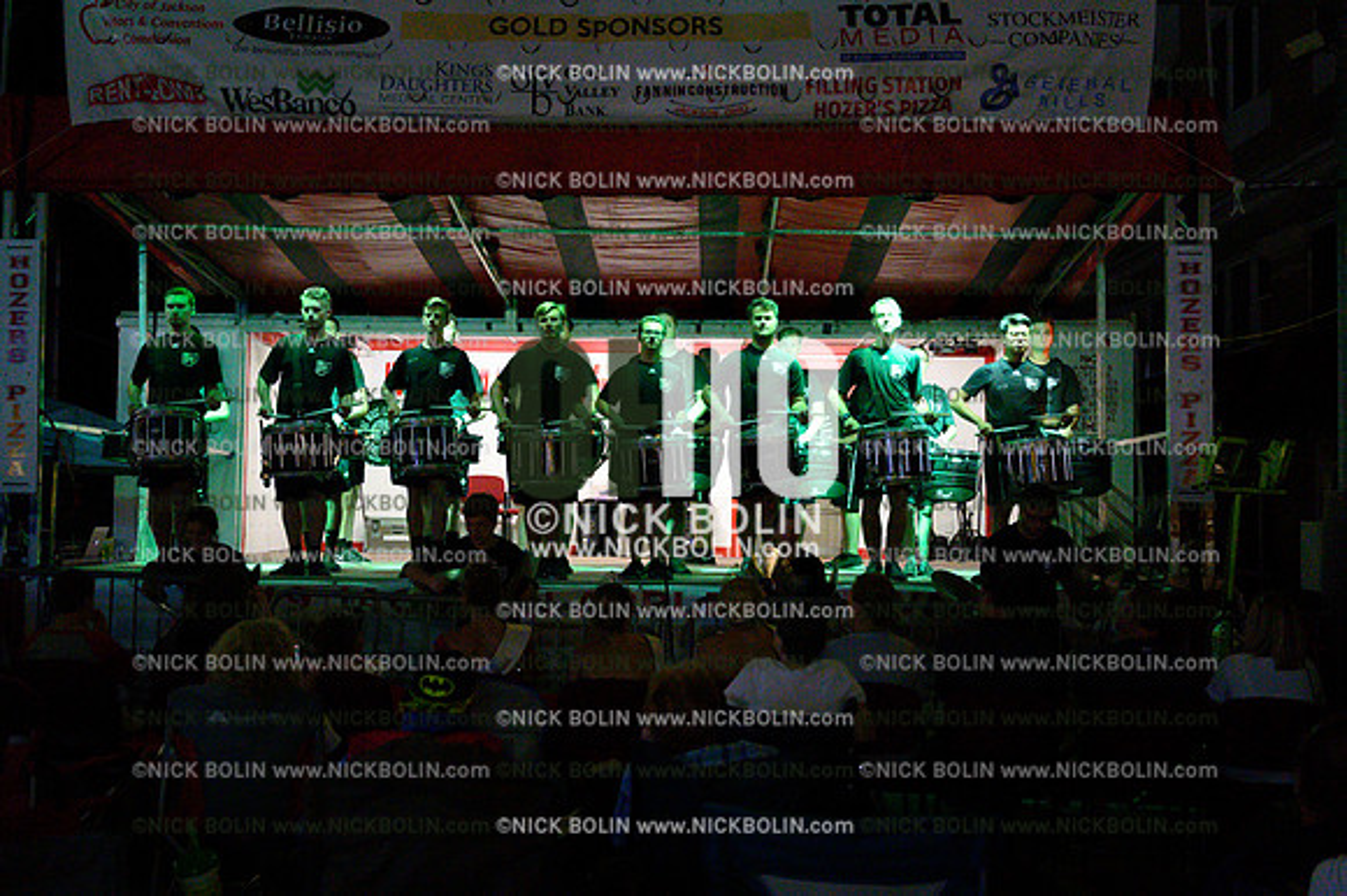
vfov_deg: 32.6
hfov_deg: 47.4
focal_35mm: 41
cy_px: 448
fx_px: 1533
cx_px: 674
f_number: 4
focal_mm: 41
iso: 32000
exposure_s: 1/1600
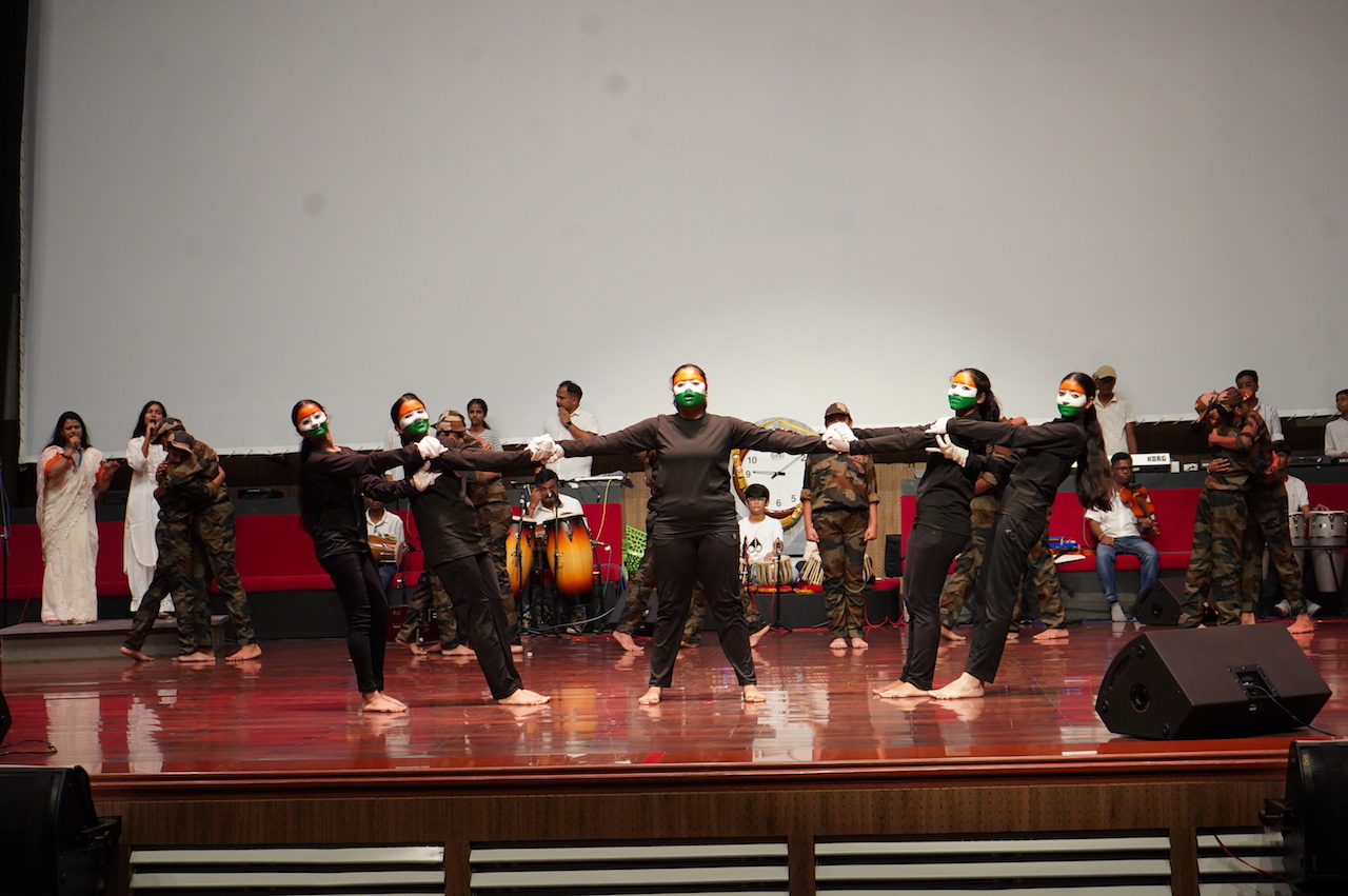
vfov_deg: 24.1
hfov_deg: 35.7
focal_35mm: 56
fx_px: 2095
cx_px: 674
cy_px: 448
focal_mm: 56
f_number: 5
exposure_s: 1/160
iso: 4000
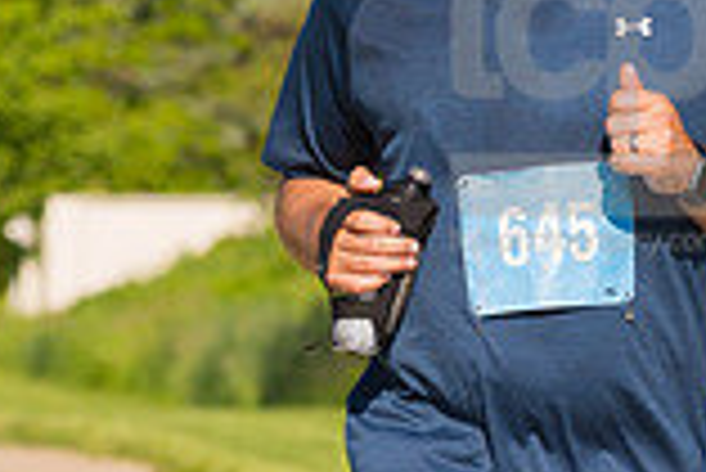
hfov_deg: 4.6
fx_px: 8715
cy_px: 97
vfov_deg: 3.1
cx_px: 589
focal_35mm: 444
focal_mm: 120
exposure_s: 1/2000
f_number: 5.6
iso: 400
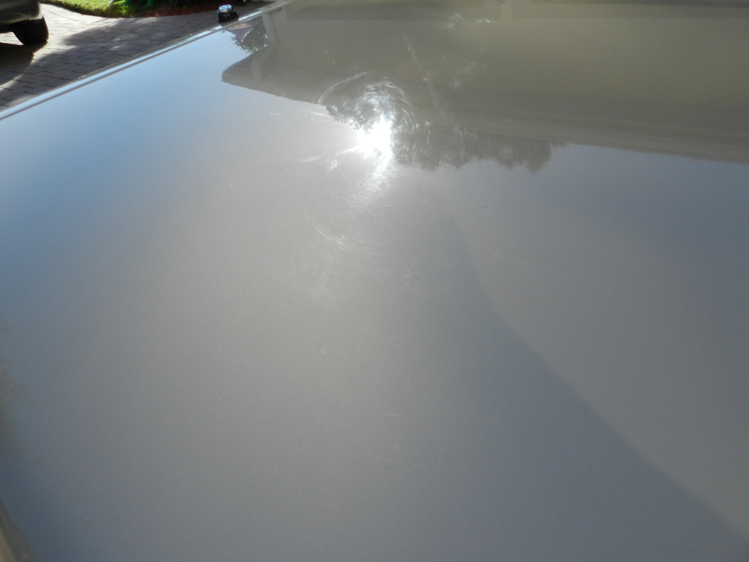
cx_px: 374
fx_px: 498
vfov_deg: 58.9
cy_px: 281
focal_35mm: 23
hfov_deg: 73.9
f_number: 4
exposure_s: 1/640
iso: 160
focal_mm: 4
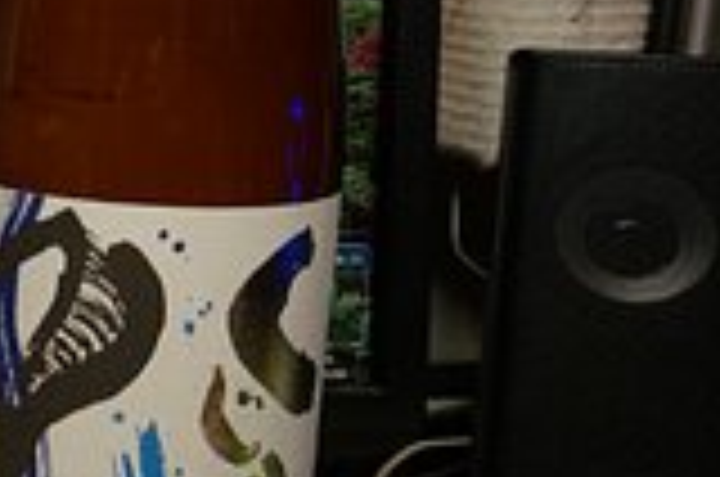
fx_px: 1537
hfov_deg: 21.7
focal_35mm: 77
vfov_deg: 17.5
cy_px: 117
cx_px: -382
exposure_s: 1/80
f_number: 4
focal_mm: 16
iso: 400
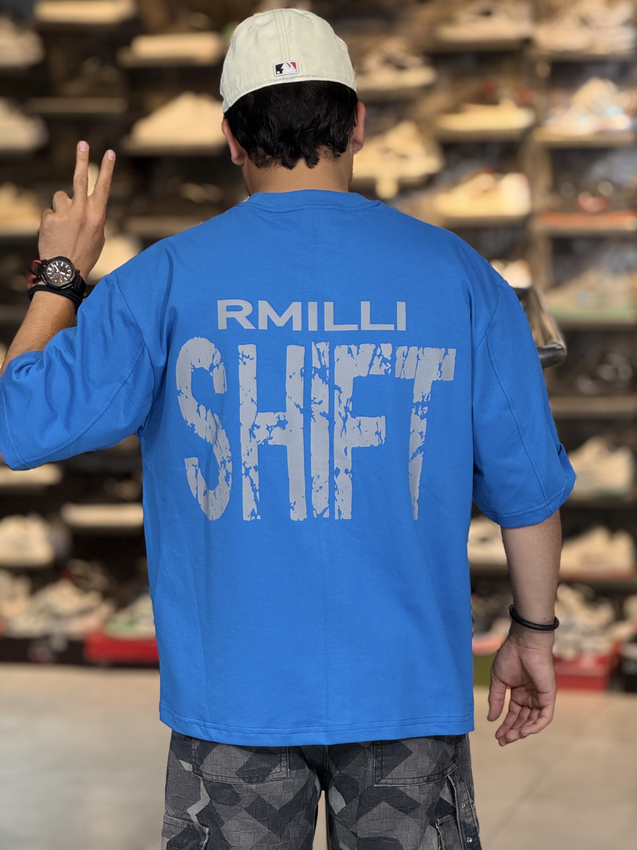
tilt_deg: -5.7
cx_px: 318
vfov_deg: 16.4
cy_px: 425
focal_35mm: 120
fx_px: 2944
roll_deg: +1.0
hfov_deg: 12.3
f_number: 2.8
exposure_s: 1/100
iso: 200
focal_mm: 15.66
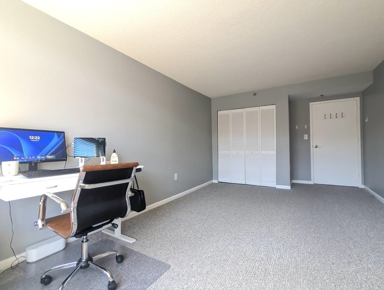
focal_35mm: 16
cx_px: 192
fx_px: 178
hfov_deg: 94.4
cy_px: 145
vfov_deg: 78.3
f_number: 2.2
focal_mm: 2.35
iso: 351
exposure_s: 1/60
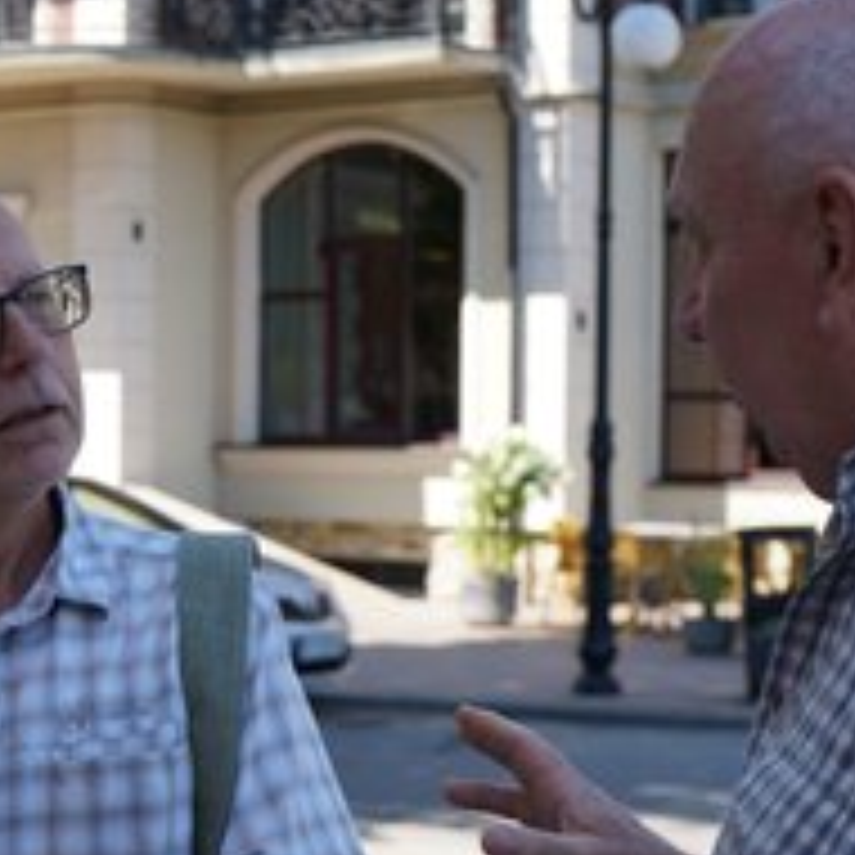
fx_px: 2794
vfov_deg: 17.3
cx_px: 130
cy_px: 574
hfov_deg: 17.2
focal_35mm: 100
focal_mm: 56
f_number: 6.3
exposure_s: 1/100
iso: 100
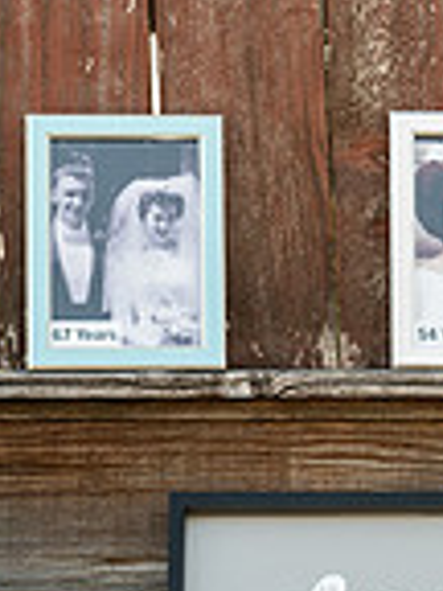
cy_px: 642
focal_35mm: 201
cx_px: 546
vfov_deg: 9.7
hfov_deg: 7.3
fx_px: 3430
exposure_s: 1/400
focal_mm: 51
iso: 500
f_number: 4
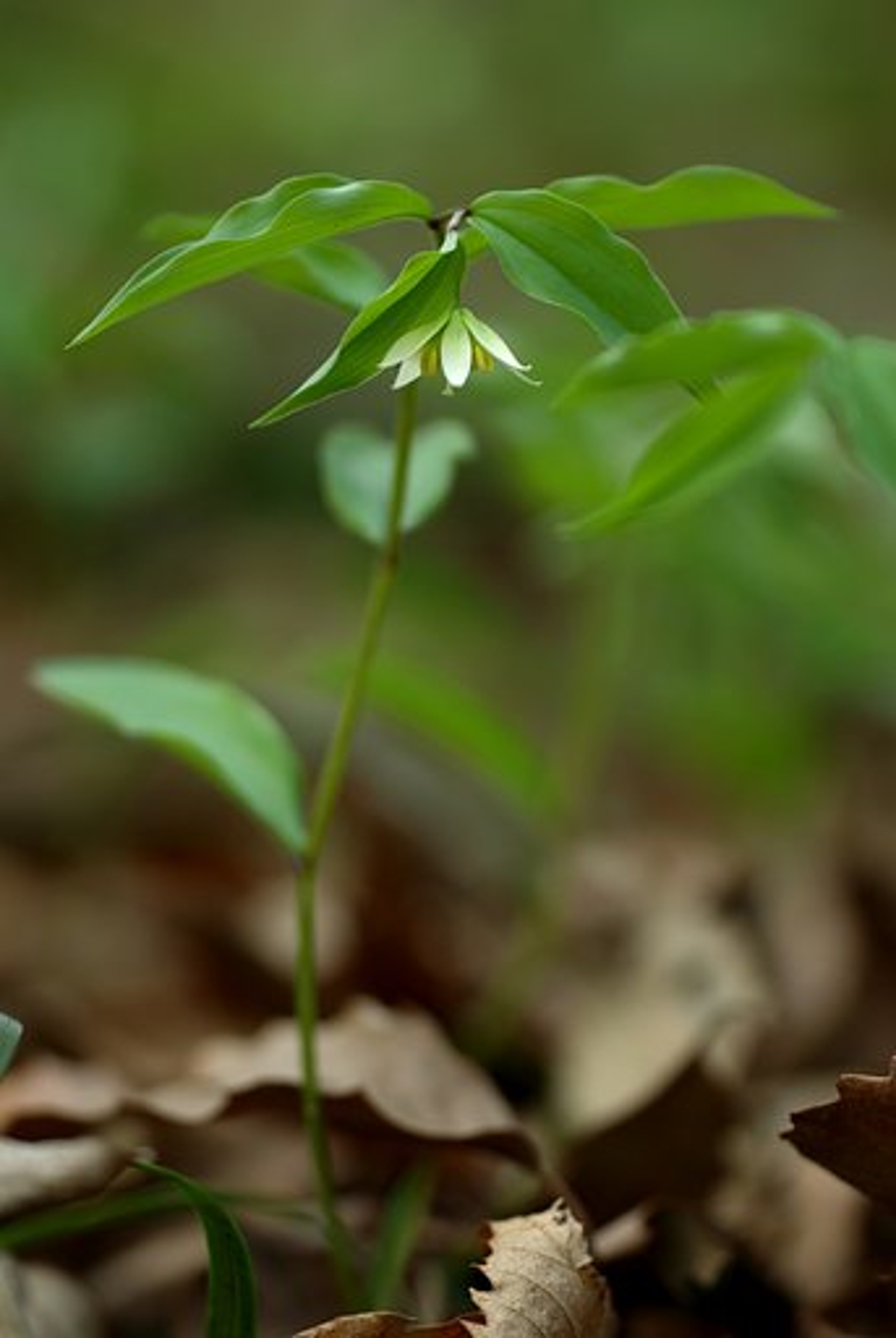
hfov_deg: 5.1
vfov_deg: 7.6
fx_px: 10045
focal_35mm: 270
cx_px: 448
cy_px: 669
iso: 100
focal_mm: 180
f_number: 4.5
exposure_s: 1/60
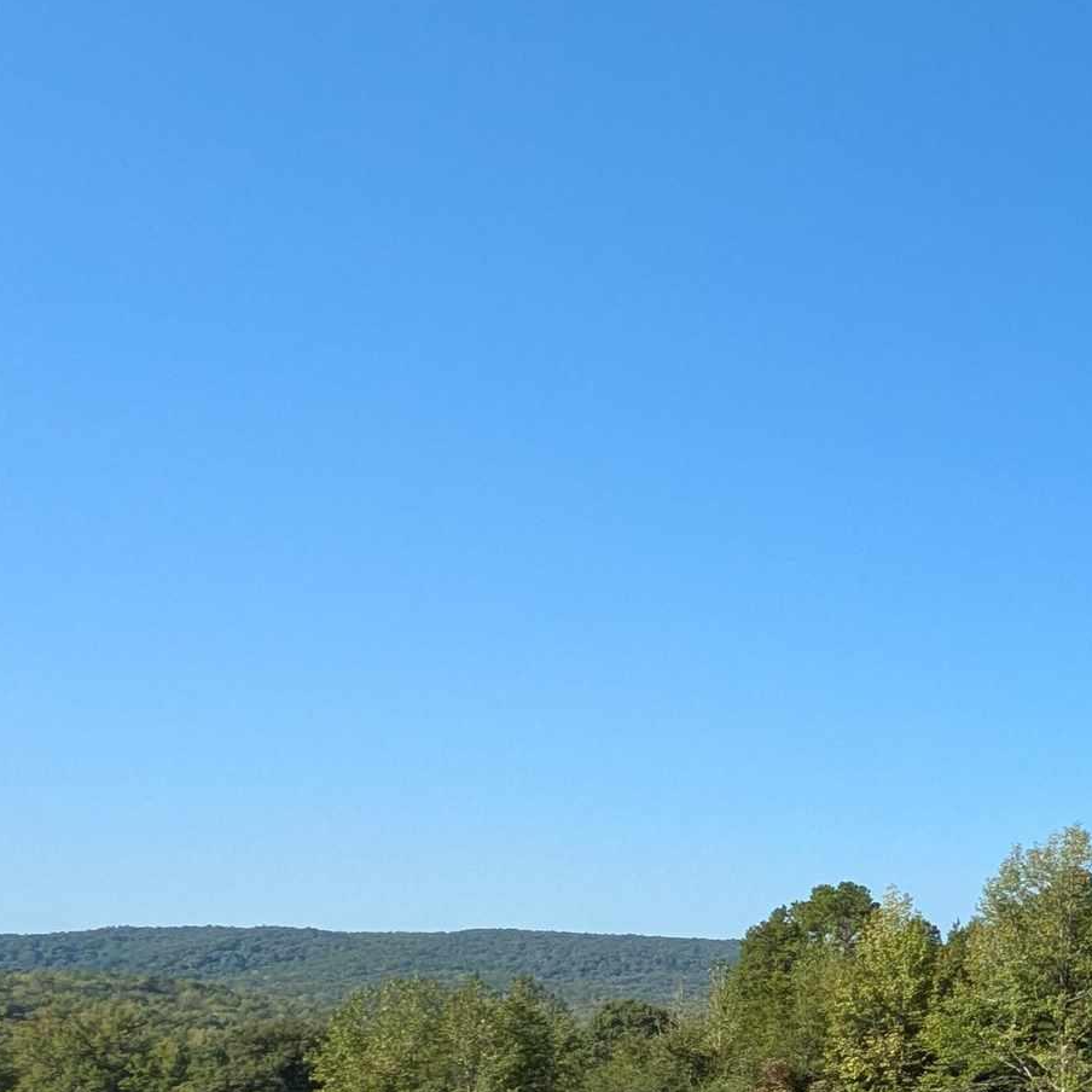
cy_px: 922
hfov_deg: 25.4
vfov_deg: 38.1
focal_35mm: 42
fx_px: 1499
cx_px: 1770
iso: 48
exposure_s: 1/891
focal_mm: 1.83
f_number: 2.2
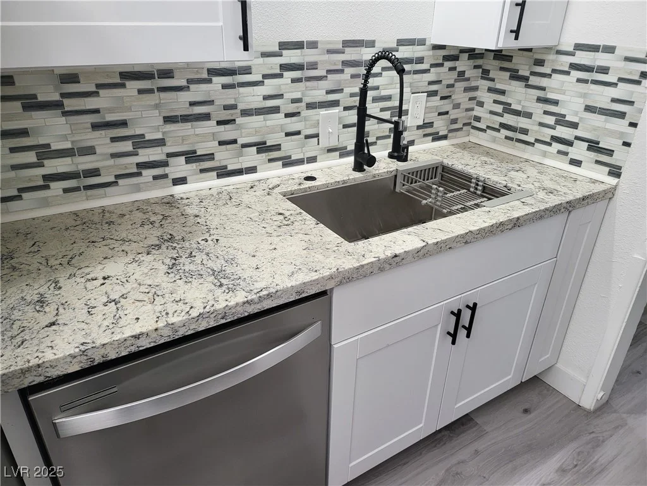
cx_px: 324
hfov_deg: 71.6
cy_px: 243
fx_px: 449
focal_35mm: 24
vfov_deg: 56.8
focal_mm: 5
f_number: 1.8
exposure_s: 1/120
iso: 200
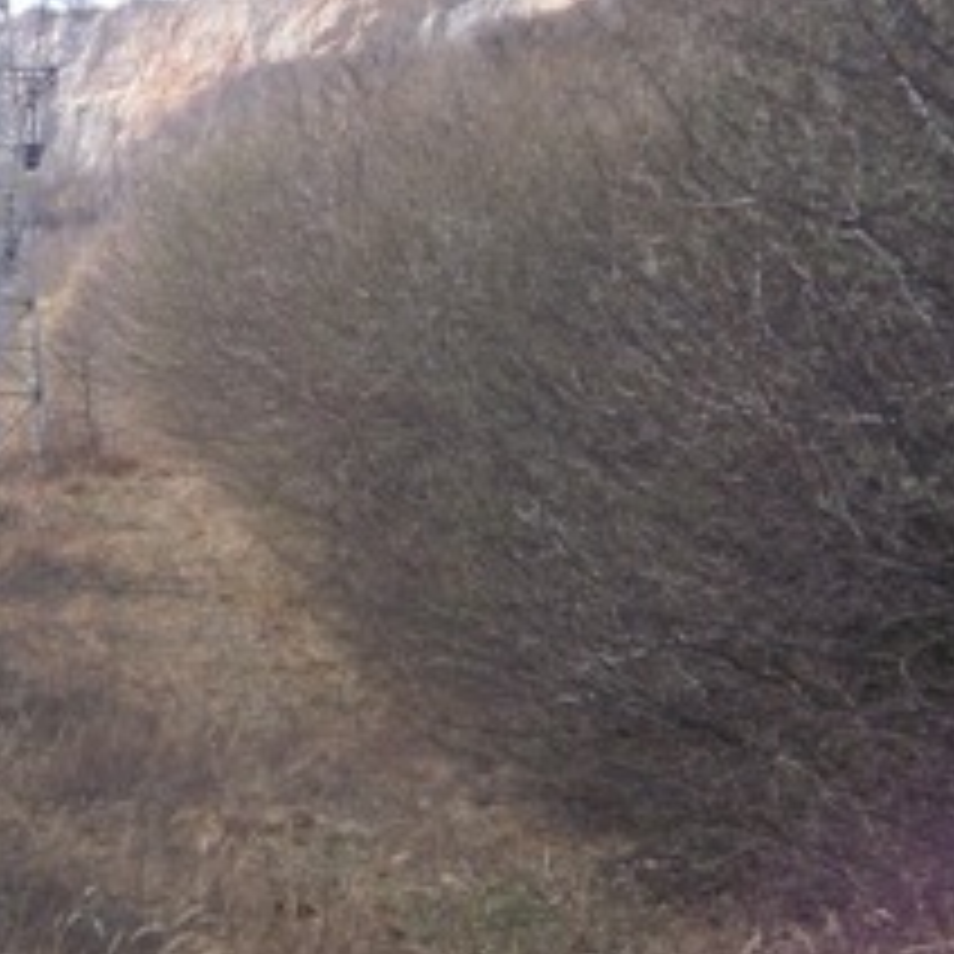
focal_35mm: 178
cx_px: 27
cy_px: 324
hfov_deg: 9.8
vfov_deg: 9.8
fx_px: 5550
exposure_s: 1/320
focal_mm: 14.3
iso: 100
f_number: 5.1
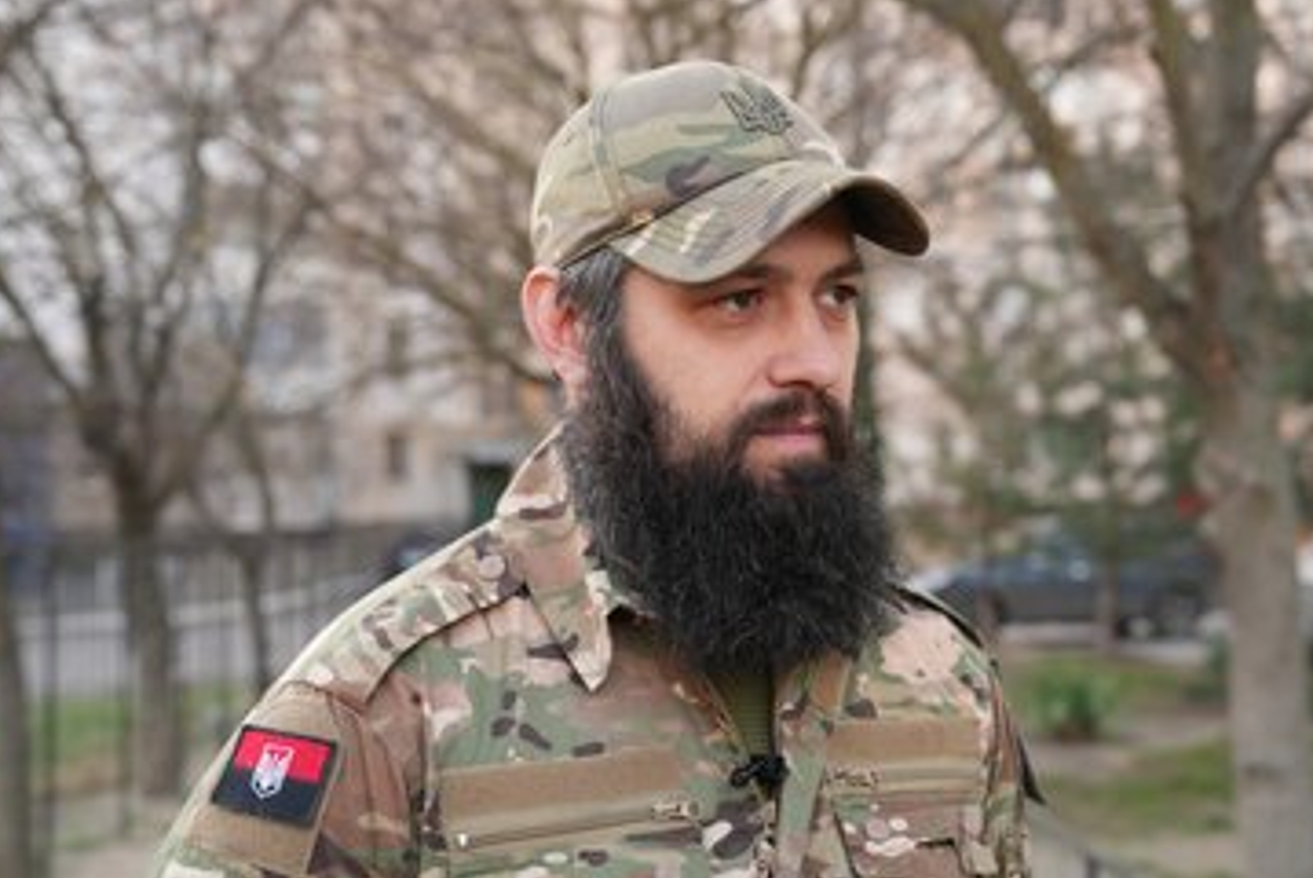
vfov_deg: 27.6
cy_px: 459
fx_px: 1789
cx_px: 680
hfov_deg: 40.3
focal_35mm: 49
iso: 400
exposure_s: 1/160
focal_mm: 44
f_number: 4
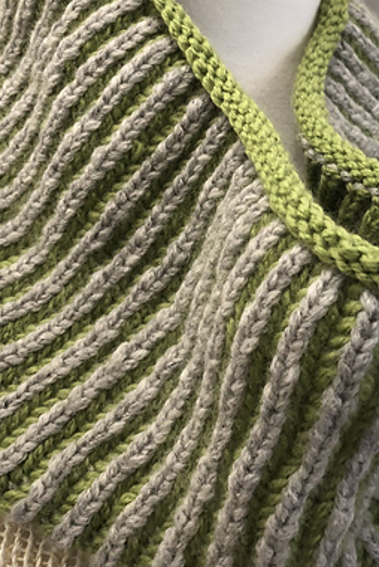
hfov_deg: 27.4
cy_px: 210
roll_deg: -3.1
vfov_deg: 40.0
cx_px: 257
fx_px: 772
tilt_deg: -12.9
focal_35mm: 49
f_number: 1.8
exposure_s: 1/15
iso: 50
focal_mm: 3.99
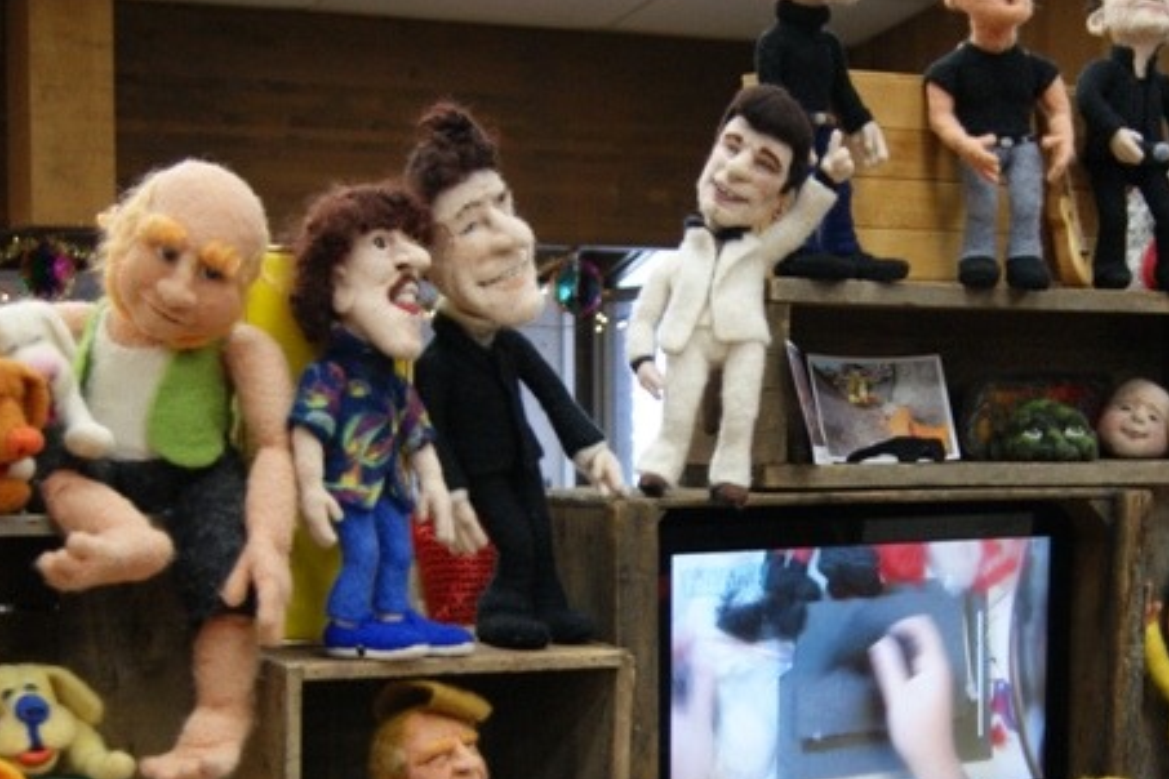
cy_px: 703
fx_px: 2857
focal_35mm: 88
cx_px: 725
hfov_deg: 23.1
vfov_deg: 15.4
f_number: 4
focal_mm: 26
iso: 400
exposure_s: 1/30
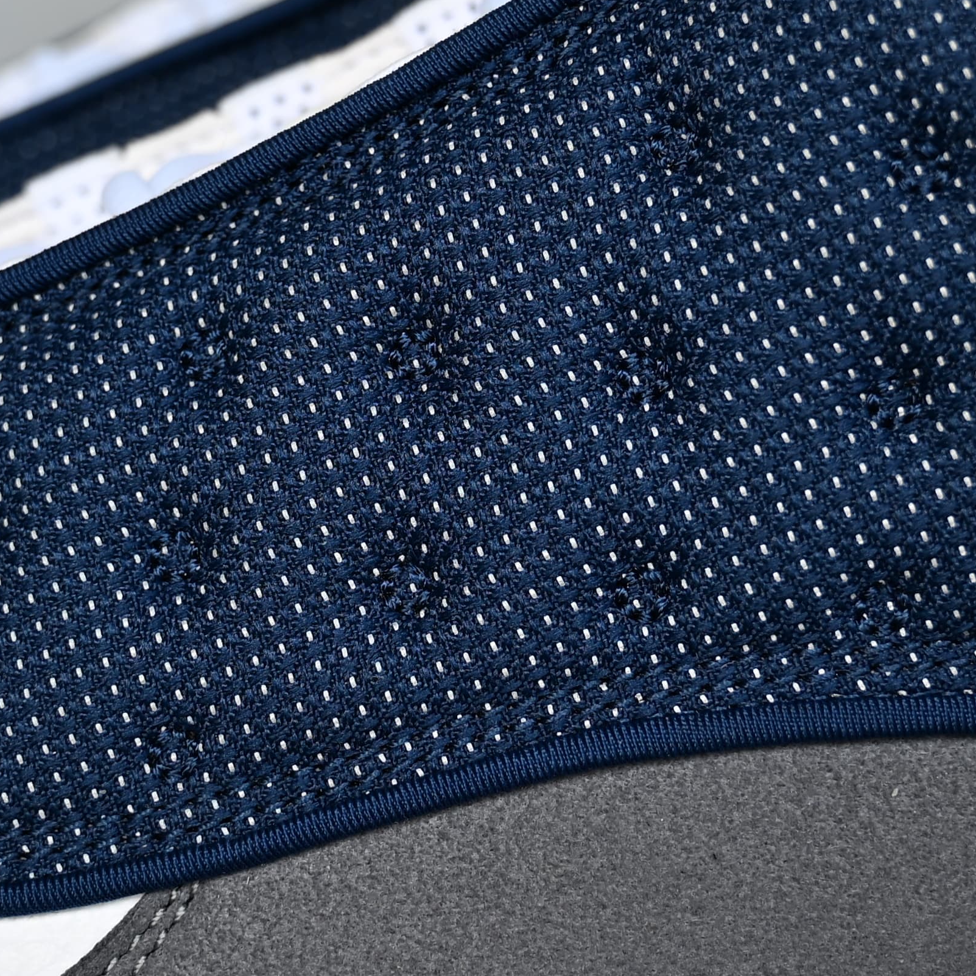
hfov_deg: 18.4
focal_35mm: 95
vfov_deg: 18.4
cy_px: 387
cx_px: 402
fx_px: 3018
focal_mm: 29.5
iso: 100
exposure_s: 1/80
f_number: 5
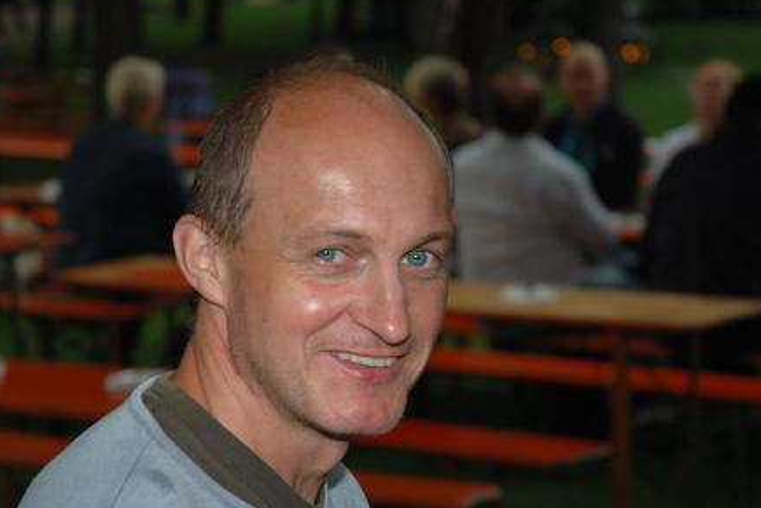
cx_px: 392
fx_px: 2875
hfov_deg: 15.1
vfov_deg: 10.1
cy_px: 281
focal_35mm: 136
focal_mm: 70
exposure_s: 1/60
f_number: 4.5
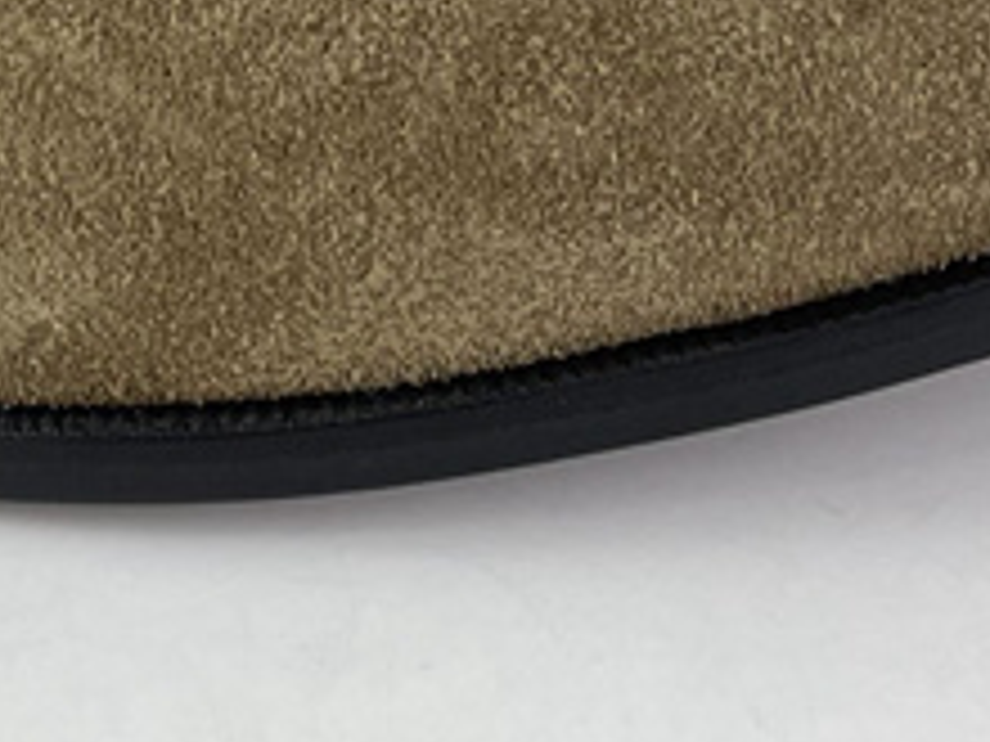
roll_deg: +1.6
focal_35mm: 142
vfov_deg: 9.6
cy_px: -832
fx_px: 4061
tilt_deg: -21.5
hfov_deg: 13.7
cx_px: 27
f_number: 1.6
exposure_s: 1/140
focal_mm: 4.2
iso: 32
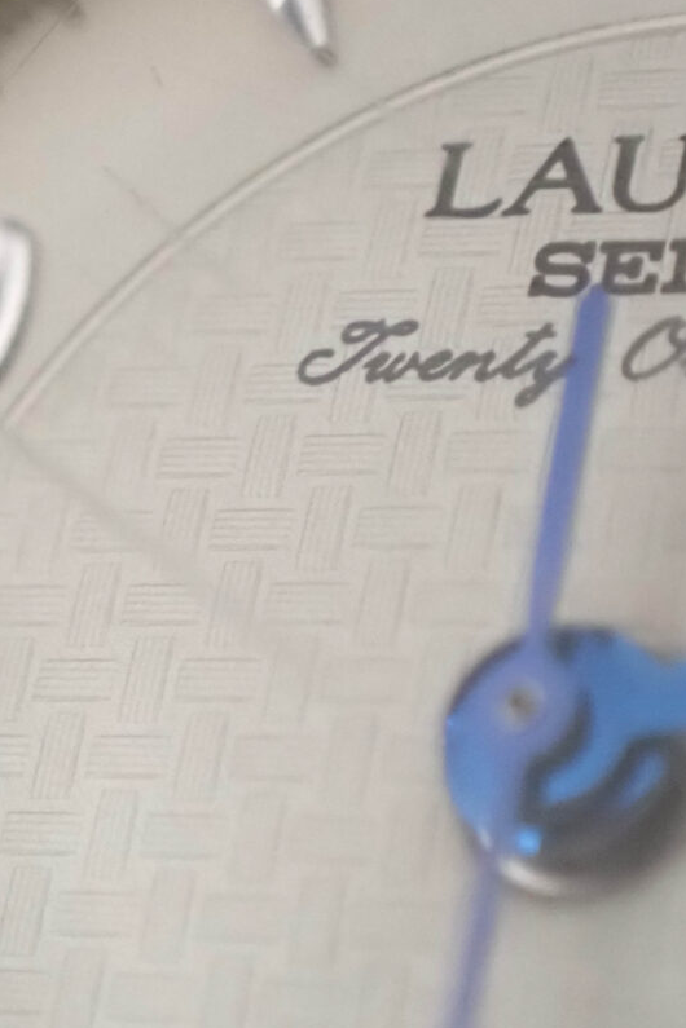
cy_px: 562
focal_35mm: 157
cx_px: 205
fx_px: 4487
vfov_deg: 13.1
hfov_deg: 8.7
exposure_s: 1/40
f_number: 4.9
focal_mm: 18
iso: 1600
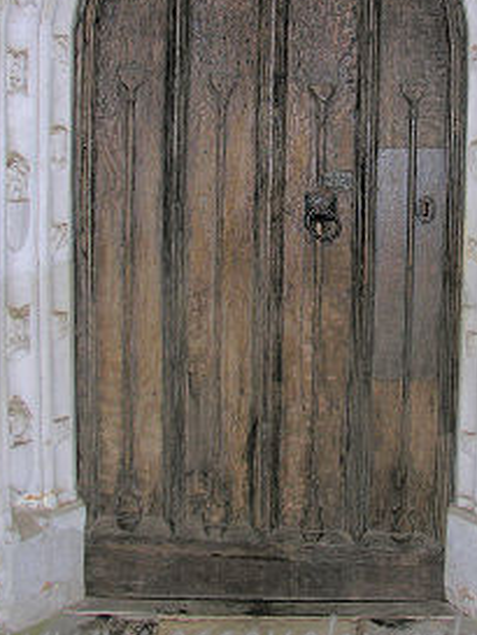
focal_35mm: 59
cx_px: 292
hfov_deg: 24.8
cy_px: 167
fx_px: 1083
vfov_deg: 32.1
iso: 50
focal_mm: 8.9
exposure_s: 1/60.1
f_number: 2.8
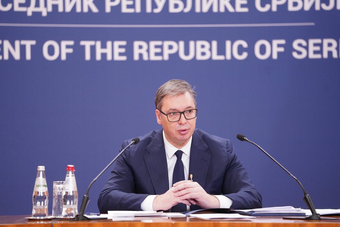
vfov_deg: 6.9
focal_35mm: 200
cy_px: 114
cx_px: 170
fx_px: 1889
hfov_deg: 10.3
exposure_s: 1/320
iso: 3200
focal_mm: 200
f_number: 2.8
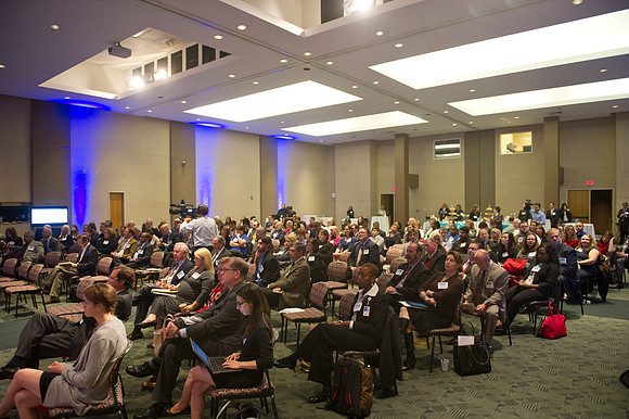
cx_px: 314
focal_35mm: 24
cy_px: 210
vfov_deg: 53.1
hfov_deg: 73.8
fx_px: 419
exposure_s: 1/100
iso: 2500
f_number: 2.8
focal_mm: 24
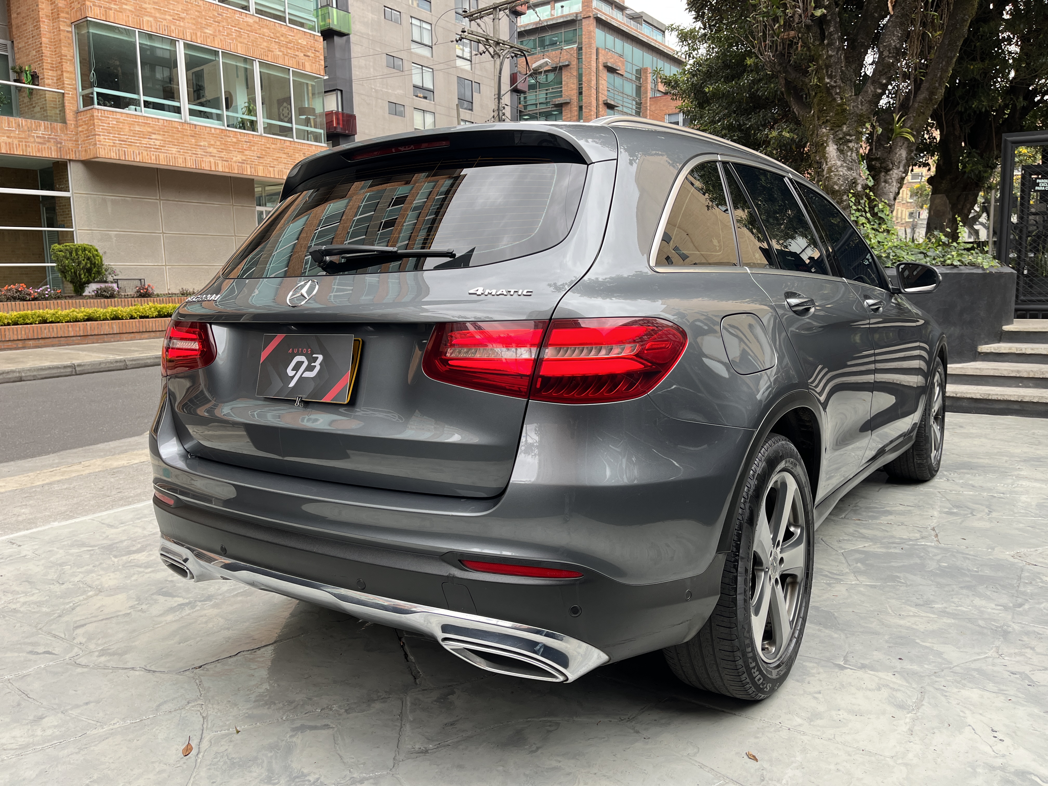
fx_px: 787
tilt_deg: -9.1
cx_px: 524
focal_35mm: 26
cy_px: 393
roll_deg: +0.8
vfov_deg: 53.1
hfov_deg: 67.3
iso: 50
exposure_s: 1/366
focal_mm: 5.1
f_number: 1.6
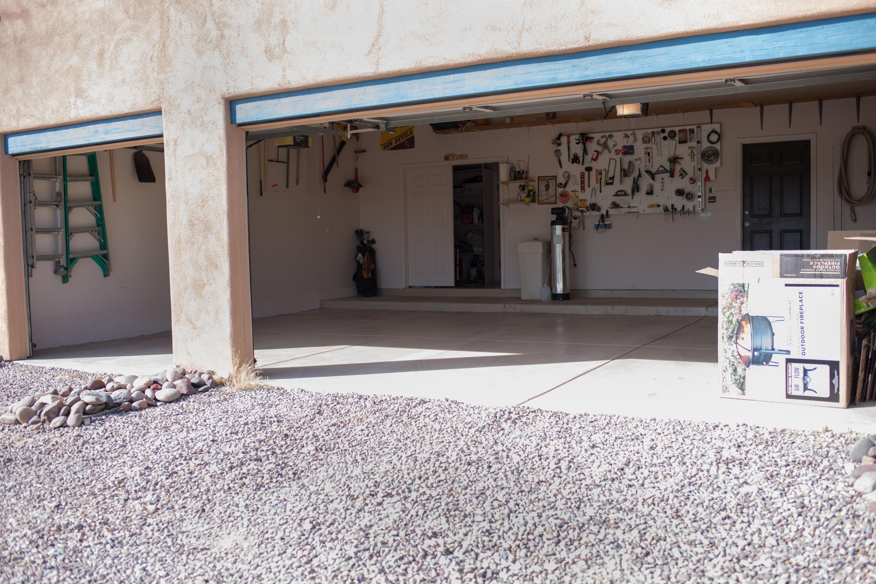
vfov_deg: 37.9
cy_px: 292
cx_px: 438
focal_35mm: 35
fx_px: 852
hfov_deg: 54.4
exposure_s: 1/250
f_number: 2.8
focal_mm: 35
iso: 100
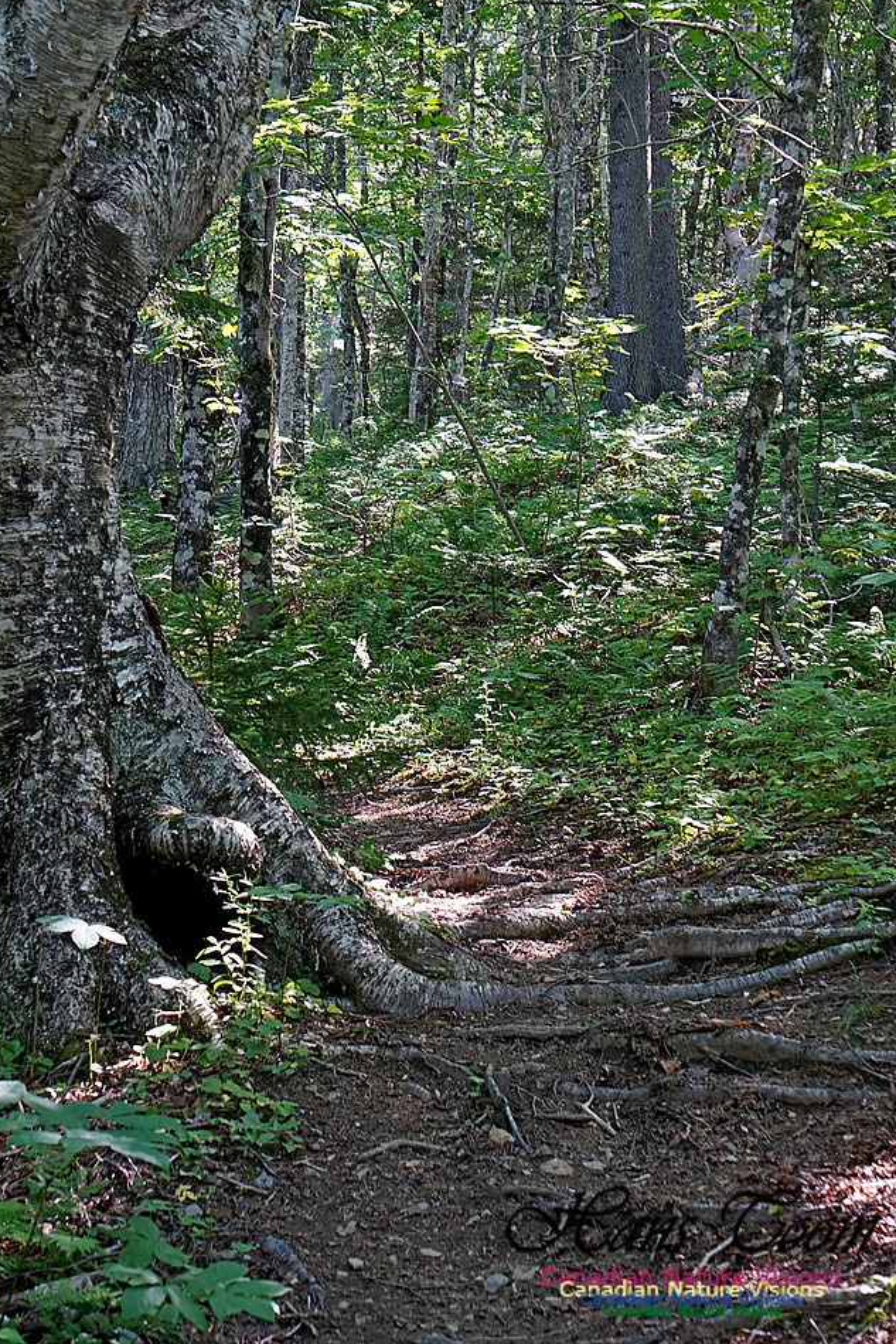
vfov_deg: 24.3
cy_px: 666
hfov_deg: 16.4
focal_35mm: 84
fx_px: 3116
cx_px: 444
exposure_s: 1/30
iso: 800
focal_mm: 55
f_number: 9
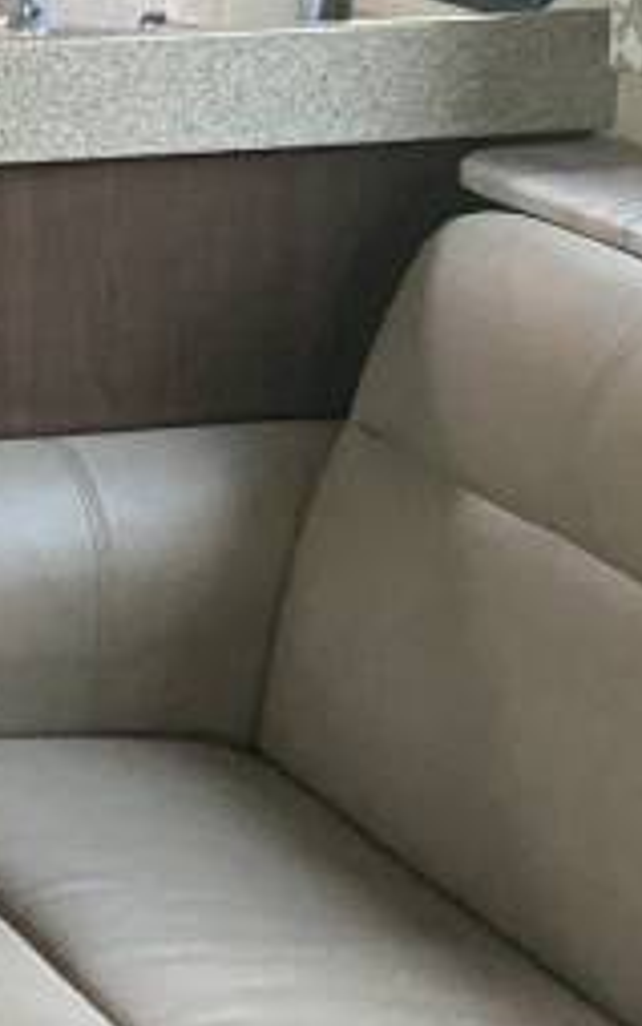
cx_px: -1062
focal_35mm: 111
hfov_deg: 9.9
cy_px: -162
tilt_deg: -9.1
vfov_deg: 18.0
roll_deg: +1.5
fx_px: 3104
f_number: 1.8
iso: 500
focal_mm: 4.25
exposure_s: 1/60
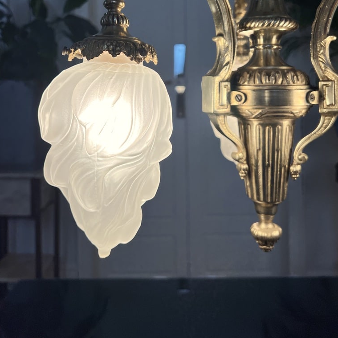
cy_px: 112
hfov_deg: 52.5
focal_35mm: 31
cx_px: 168
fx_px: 342
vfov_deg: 51.5
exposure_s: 1/192
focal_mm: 5.7
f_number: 1.5
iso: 40
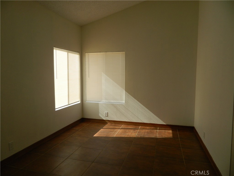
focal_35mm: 25
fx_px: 169
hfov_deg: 69.4
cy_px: 88
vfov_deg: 54.9
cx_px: 117
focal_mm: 4.5
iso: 100
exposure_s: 1/250
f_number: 3.1
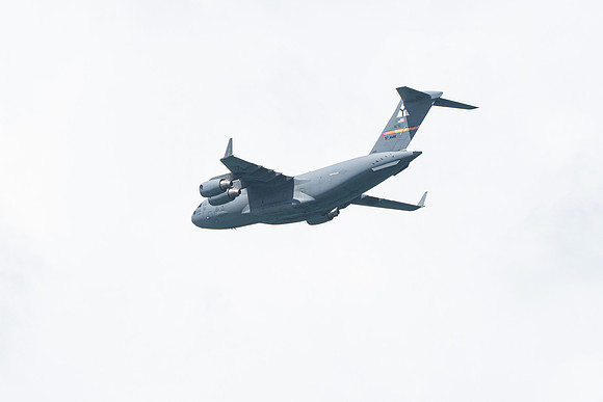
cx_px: 173
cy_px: 217
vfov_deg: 3.2
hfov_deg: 4.8
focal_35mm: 429
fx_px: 7194
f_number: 10
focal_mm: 244
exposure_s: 1/1250
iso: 640
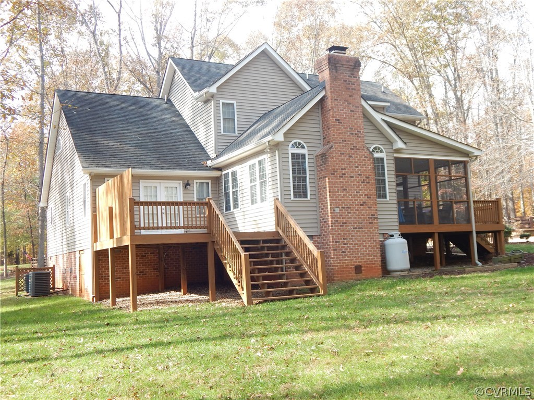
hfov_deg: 49.0
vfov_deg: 37.7
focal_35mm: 38
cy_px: 200
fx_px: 586
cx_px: 267
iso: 125
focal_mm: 6.8
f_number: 3.4
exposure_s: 1/125
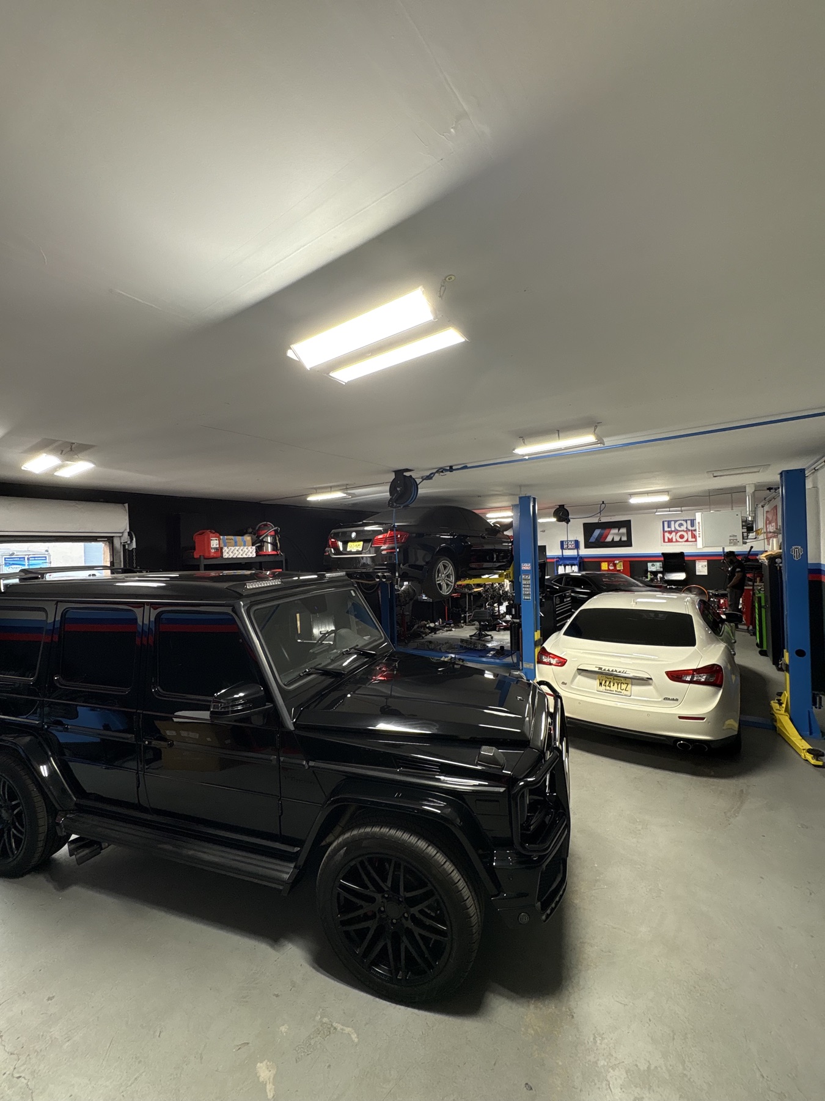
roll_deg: +1.7
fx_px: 445
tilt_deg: -0.7
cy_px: 550
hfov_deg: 85.7
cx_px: 412
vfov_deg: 102.1
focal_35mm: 14
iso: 100
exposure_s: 1/120
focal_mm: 2.22
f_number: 2.2
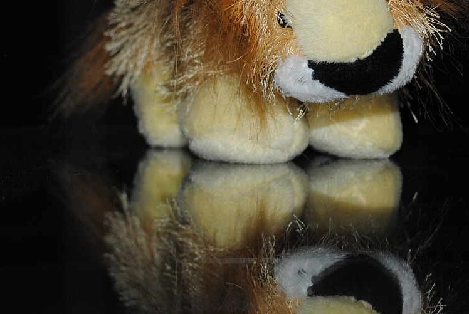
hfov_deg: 26.2
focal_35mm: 77
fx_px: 1005
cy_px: 75
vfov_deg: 17.7
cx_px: 298
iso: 200
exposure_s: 1/60
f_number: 4
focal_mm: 24
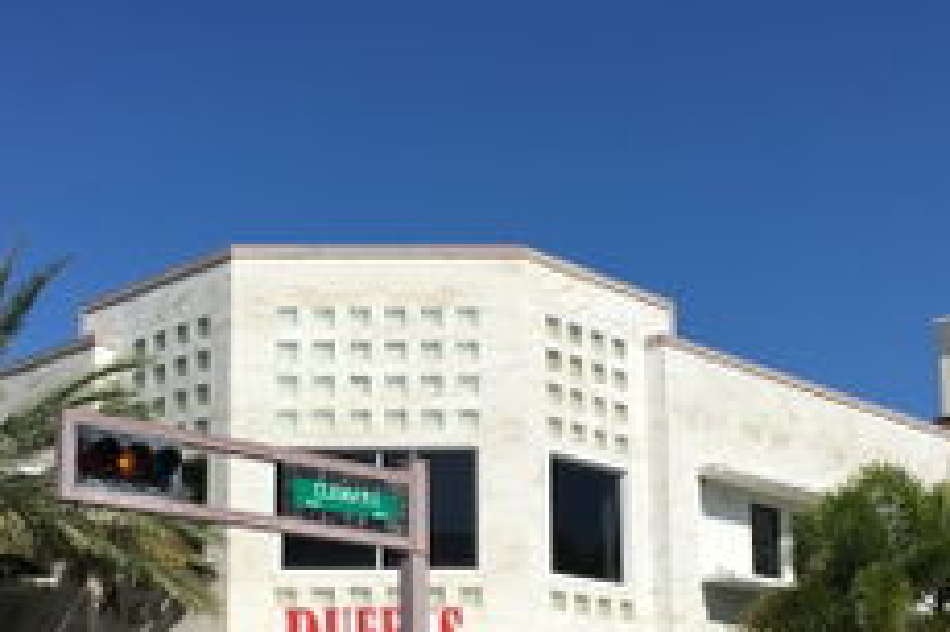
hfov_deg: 31.9
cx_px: 496
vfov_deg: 21.1
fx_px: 1661
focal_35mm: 63
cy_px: 562
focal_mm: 4.15
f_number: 2.2
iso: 25
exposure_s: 1/3497
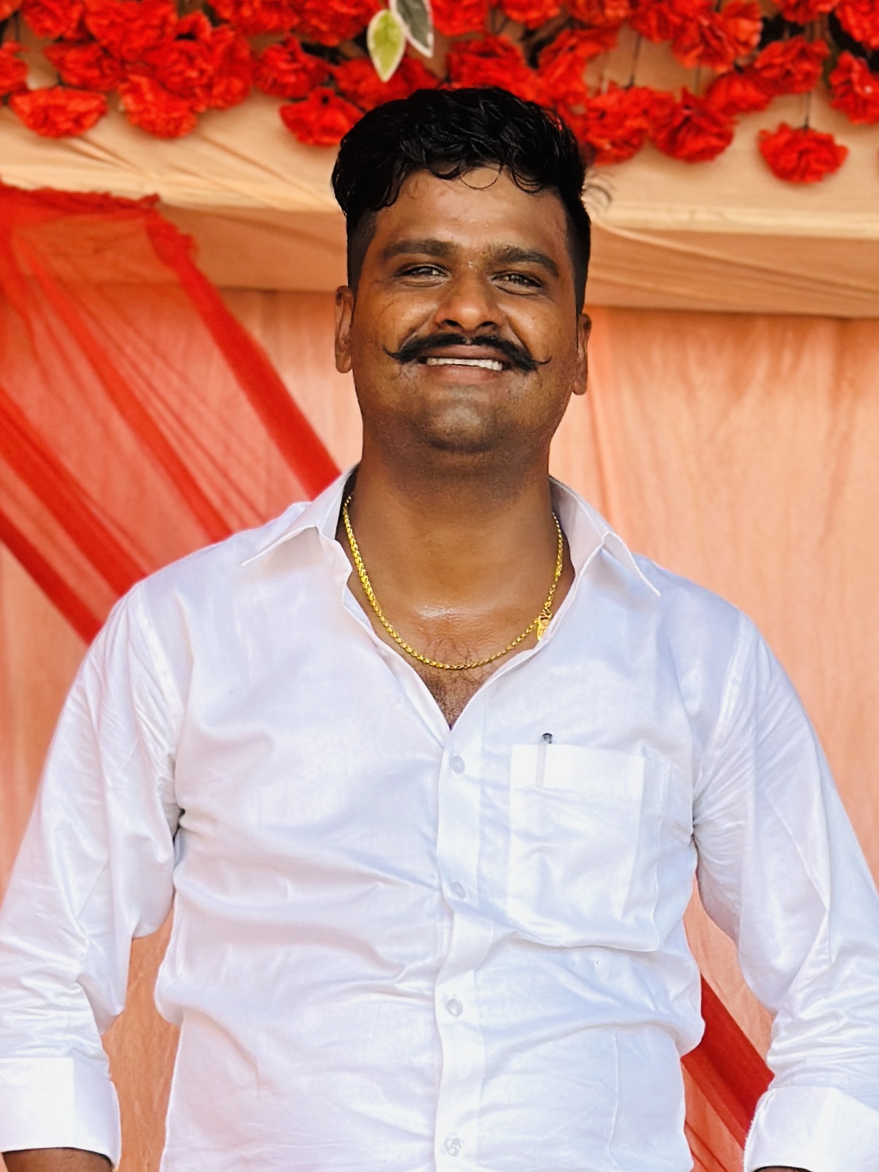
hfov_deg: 30.3
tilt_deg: -0.9
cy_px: 586
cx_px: 440
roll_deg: -2.5
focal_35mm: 48
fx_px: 1625
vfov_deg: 39.7
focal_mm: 6.86
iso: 200
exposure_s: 1/60
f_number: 1.78
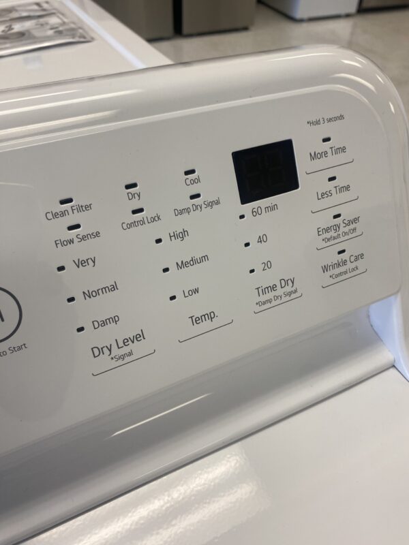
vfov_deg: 67.3
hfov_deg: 53.1
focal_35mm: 26
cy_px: 272
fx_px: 410
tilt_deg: -45.4
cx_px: 204
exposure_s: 1/130
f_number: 1.8
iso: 50
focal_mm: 4.25
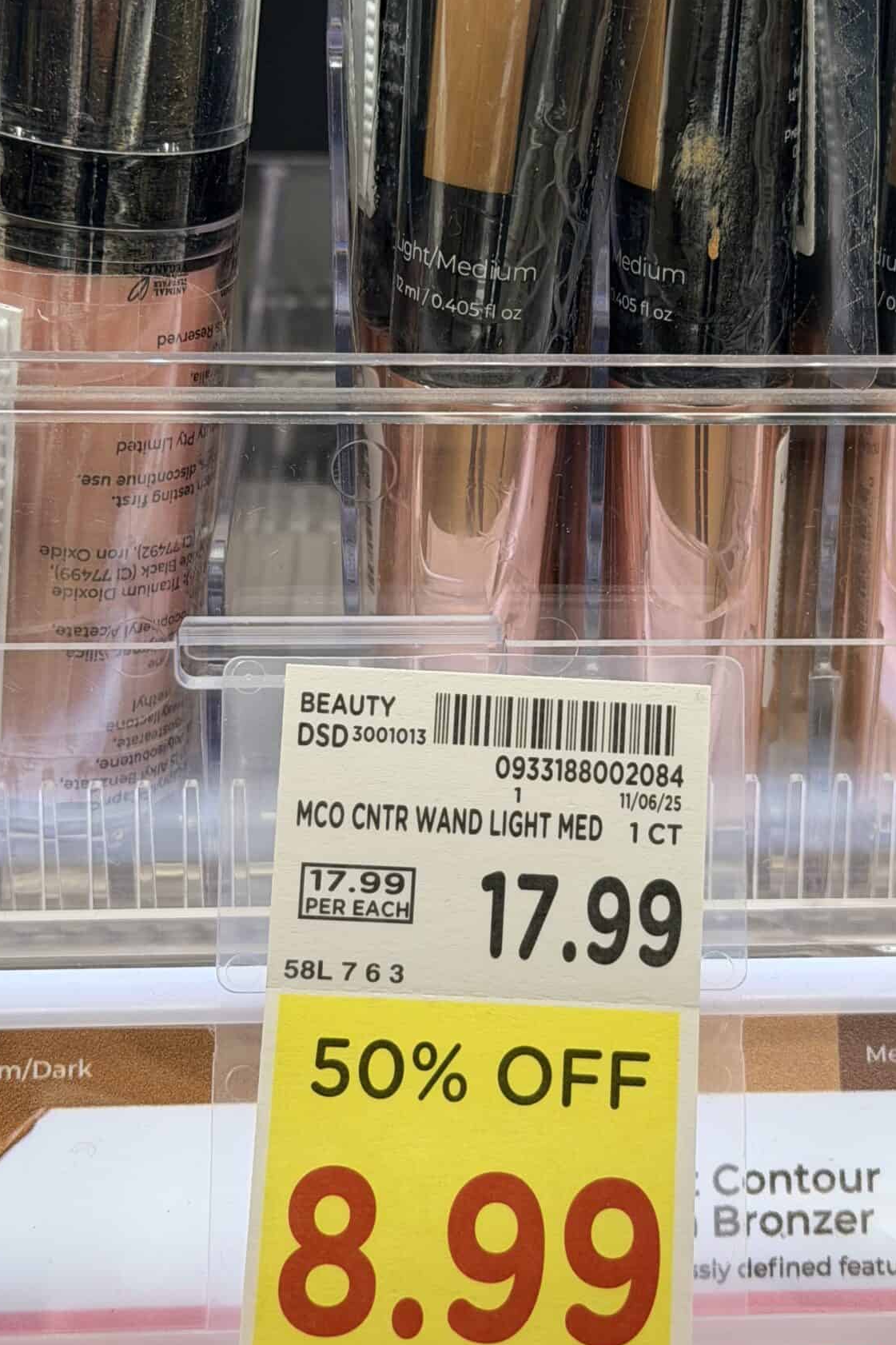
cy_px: 598
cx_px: 617
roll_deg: -2.3
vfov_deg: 26.6
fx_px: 2838
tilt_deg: -21.8
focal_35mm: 76
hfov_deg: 17.9
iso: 64
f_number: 1.78
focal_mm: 6.76
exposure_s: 1/272
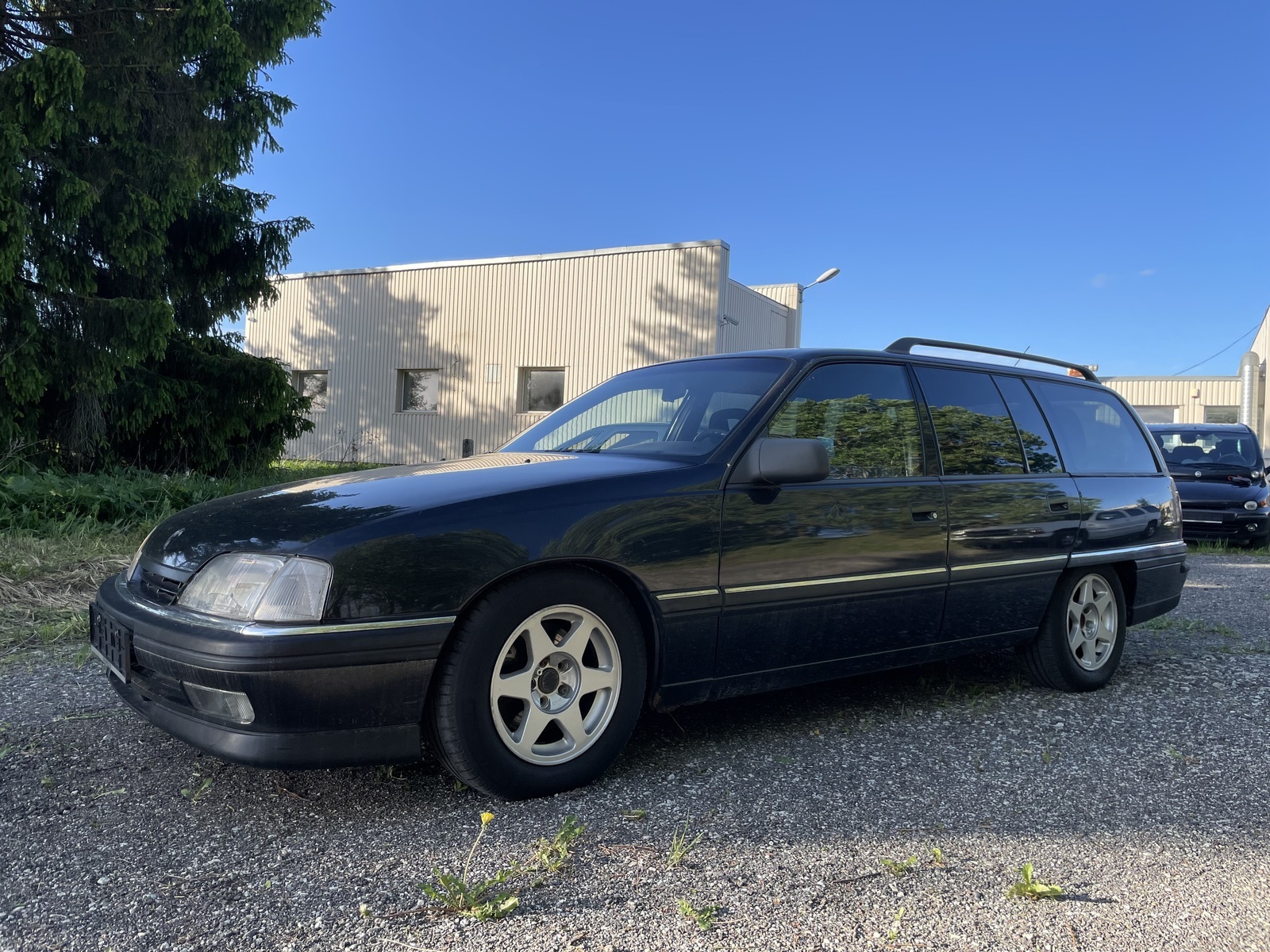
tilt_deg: +0.5
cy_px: 476
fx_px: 954
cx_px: 635
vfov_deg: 53.1
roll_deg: -2.7
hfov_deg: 67.3
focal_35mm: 26
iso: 32
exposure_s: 1/1319
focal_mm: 4.2
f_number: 1.6
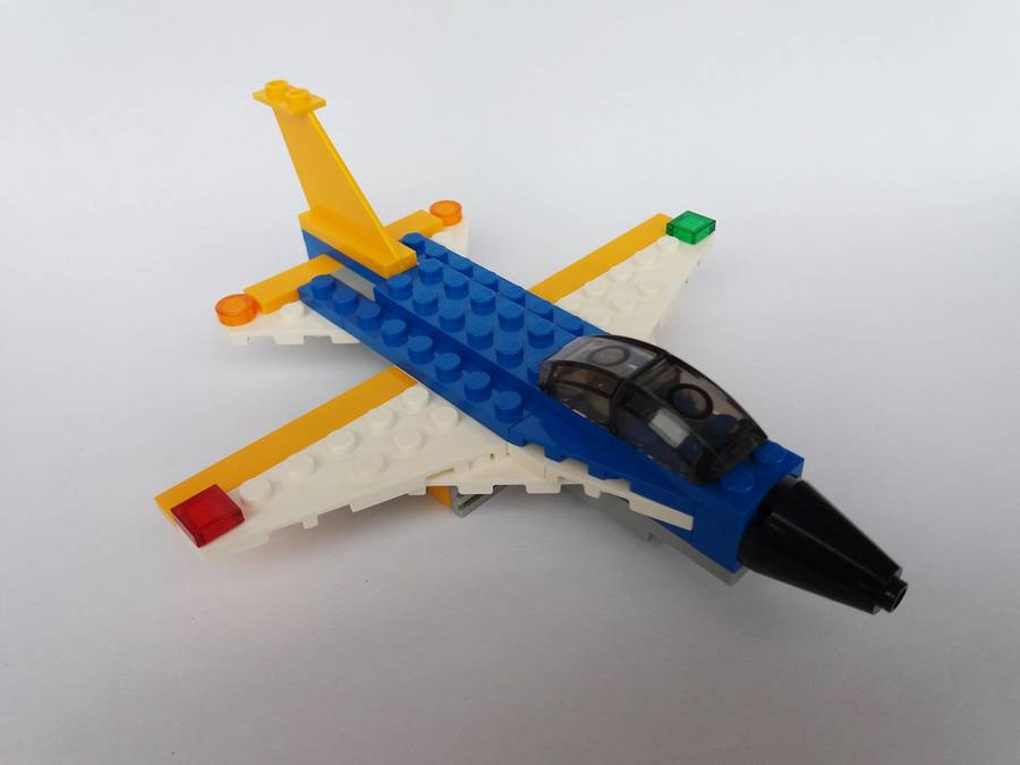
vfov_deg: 49.7
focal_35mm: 28
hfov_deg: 63.4
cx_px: 510
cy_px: 382
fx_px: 825
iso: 64
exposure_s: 1/195
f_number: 1.9
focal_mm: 3.7
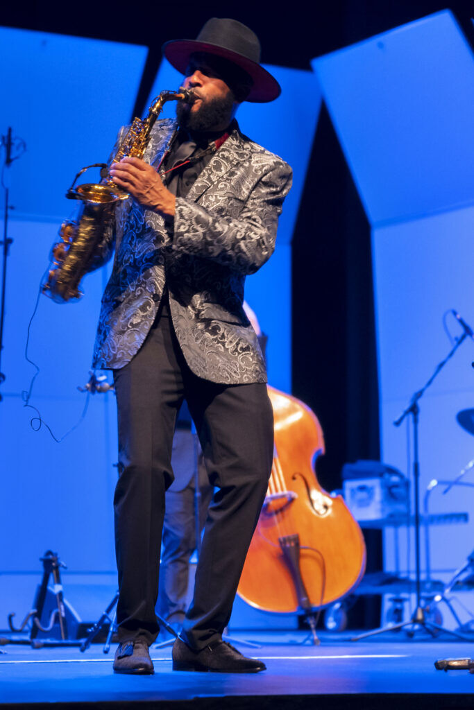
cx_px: 237
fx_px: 2073
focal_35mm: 105
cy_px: 355
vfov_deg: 19.5
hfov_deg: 13.0
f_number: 2.8
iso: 2500
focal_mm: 70
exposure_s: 1/40
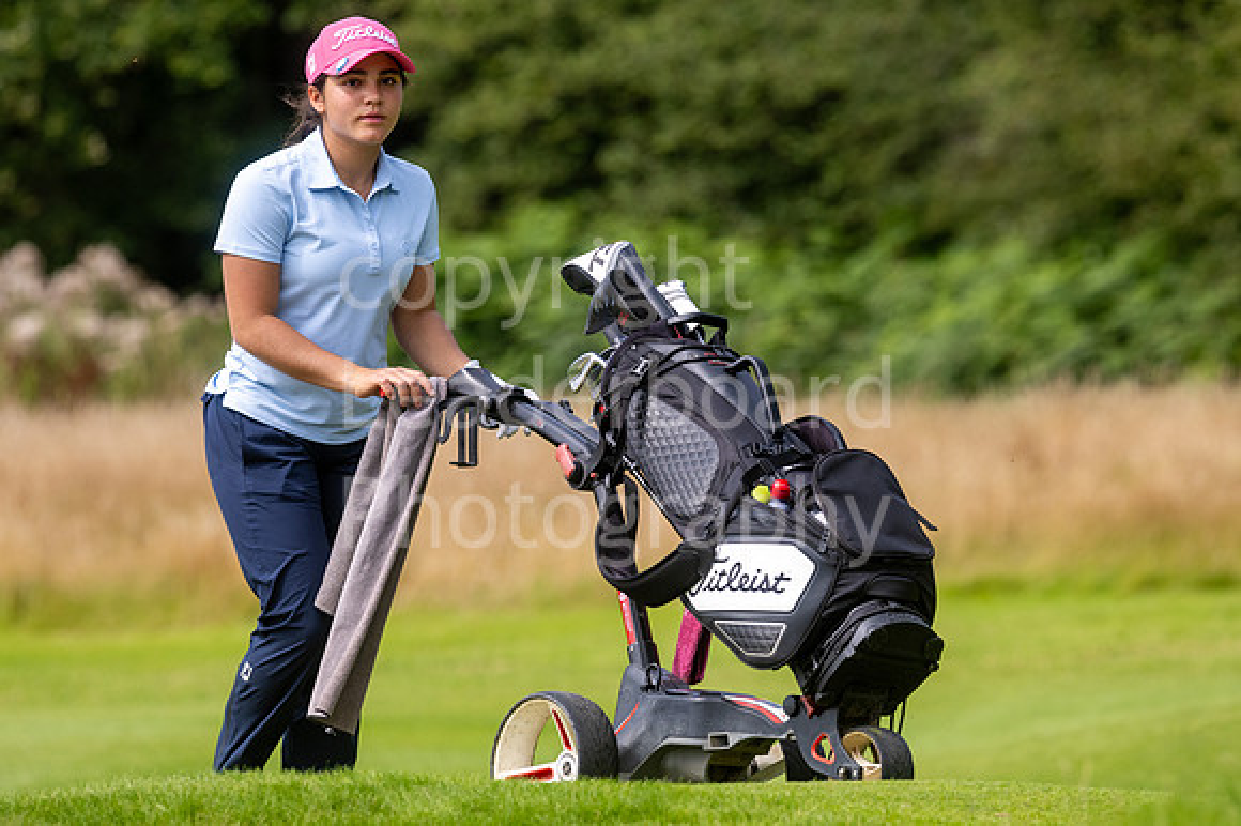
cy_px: 413
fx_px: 15503
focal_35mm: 450
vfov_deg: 3.1
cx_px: 620
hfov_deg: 4.6
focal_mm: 300
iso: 200
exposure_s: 1/640
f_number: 5.6
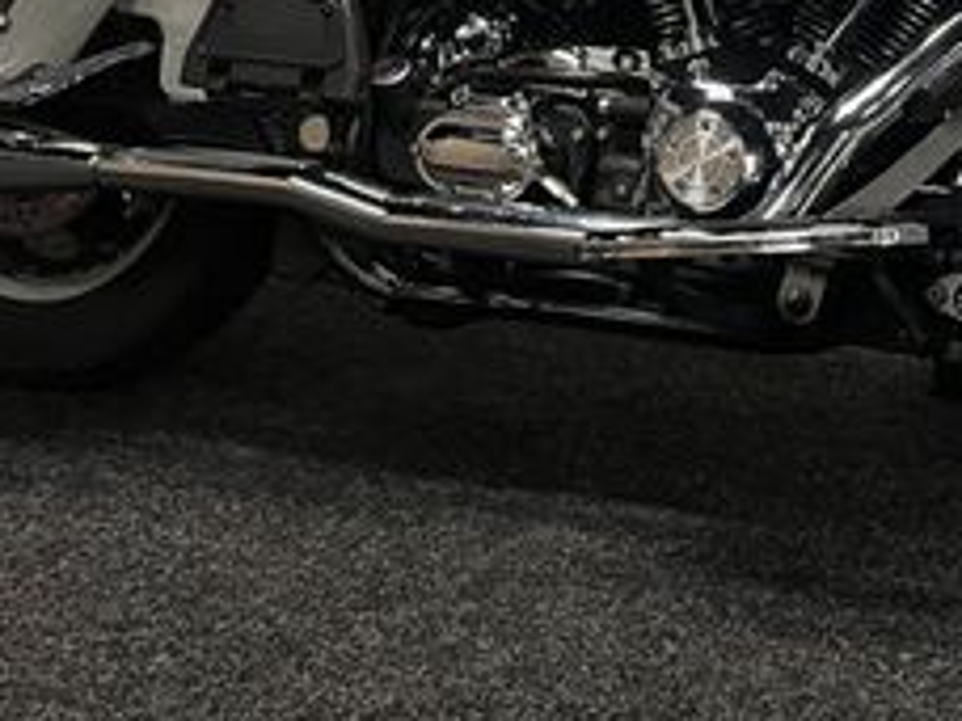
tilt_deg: -1.0
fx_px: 2029
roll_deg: +0.1
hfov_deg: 26.3
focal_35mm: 73
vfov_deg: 18.7
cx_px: 726
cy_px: -211
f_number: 1.6
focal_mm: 5.1
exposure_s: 1/50
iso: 80
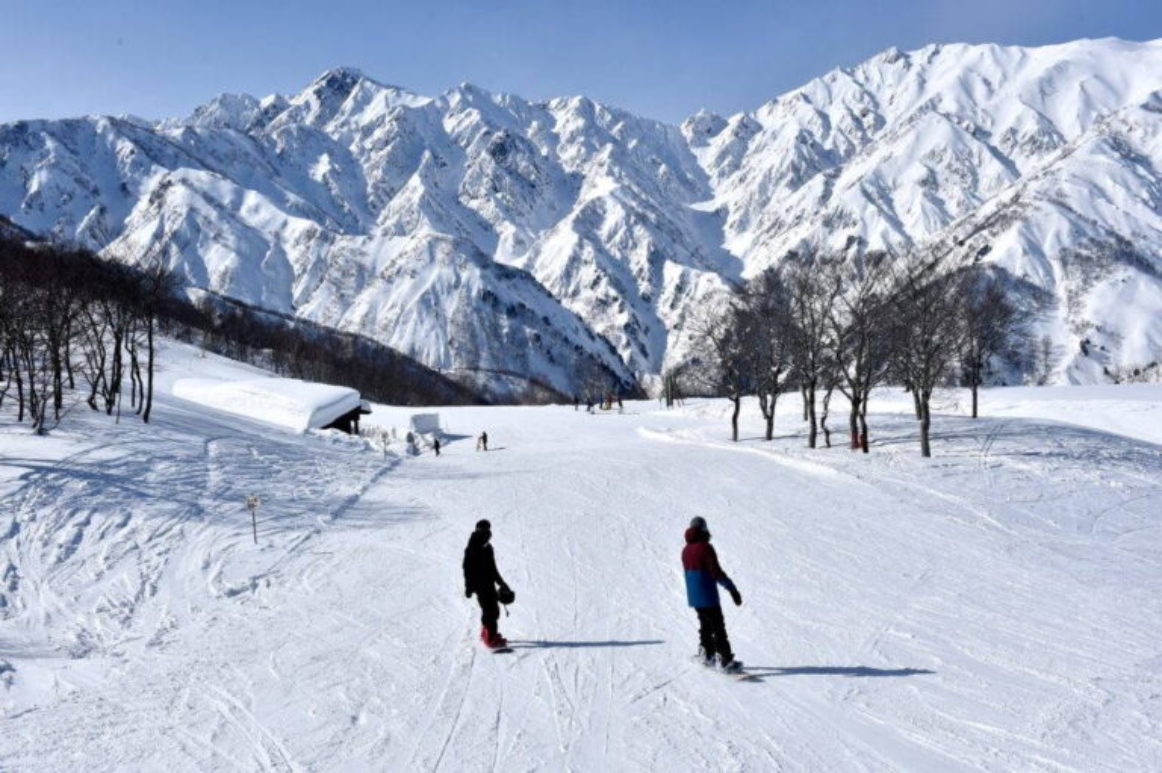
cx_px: 581
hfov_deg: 58.7
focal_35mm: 32
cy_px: 386
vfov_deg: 41.1
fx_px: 1032
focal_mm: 32
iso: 200
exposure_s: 1/1000
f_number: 11
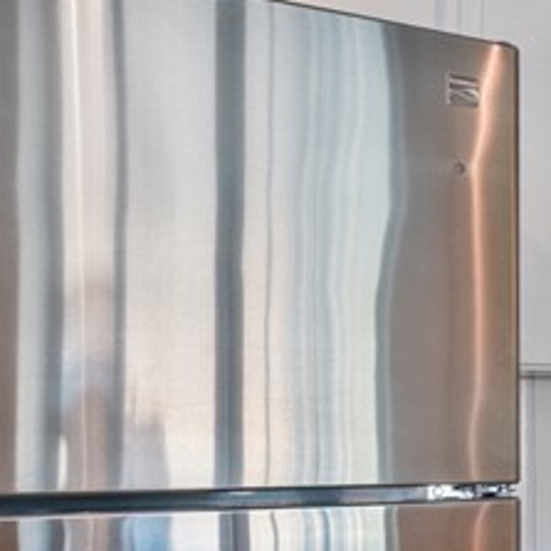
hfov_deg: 20.4
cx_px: 969
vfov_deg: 27.1
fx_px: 1117
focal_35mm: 62
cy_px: 447
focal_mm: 10
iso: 200
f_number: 8
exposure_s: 1/8
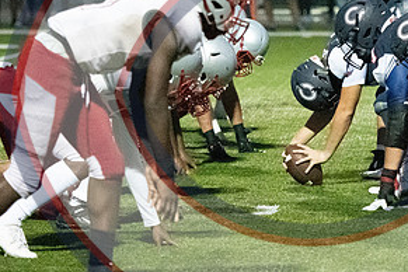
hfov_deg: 6.1
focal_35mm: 335
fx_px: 3796
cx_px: 306
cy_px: 93
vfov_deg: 4.1
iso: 36000
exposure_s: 1/3200
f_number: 2.8
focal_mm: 112
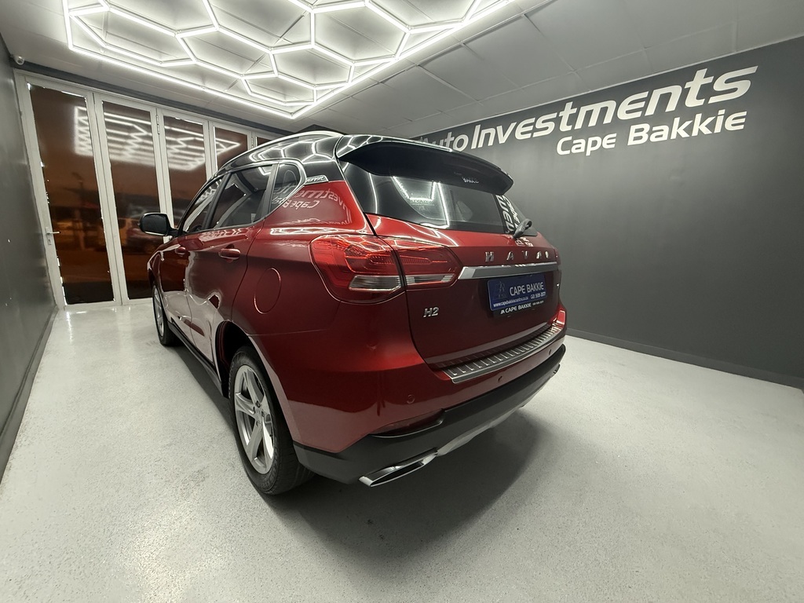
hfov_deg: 102.1
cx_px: 402
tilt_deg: -11.2
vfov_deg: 85.7
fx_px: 325
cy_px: 302
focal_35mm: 14
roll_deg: -2.8
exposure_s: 1/100
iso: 500
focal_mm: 2.22
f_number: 2.2
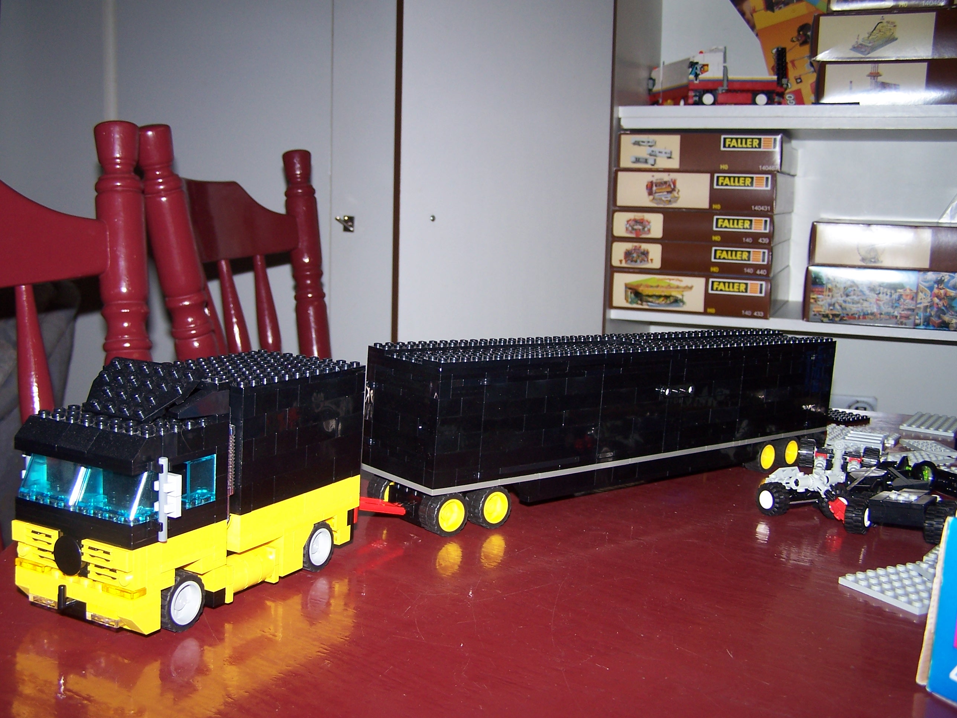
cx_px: 478
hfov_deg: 49.0
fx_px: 1051
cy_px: 359
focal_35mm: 38
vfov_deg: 37.7
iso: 80
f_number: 2.8
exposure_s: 1/60
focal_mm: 6.3
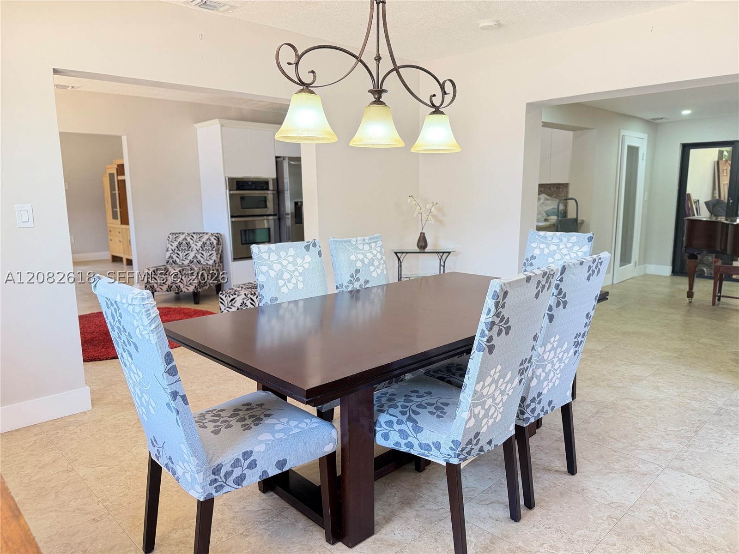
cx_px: 370
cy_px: 277
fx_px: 512
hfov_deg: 71.6
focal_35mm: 24
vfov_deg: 56.8
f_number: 1.78
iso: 250
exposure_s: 1/120
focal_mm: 6.76
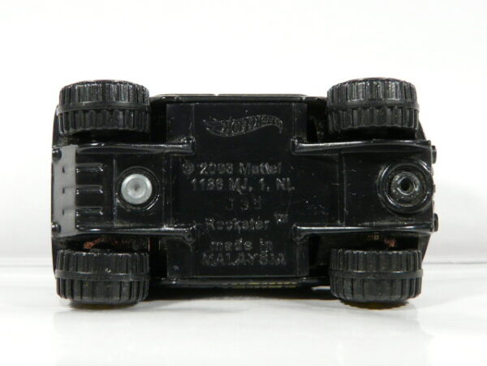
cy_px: 183
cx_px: 244
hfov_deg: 27.0
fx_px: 1013
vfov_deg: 20.4
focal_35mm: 72
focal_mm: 7.4
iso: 160
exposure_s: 1/40
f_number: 3.2
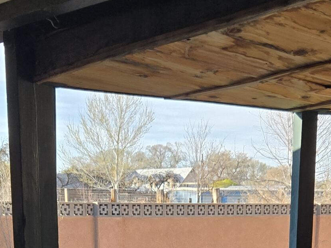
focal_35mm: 83
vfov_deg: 16.4
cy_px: 357
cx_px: 155
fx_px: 794
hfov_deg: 23.6
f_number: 1.8
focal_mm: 5.4
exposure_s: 1/1087
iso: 80
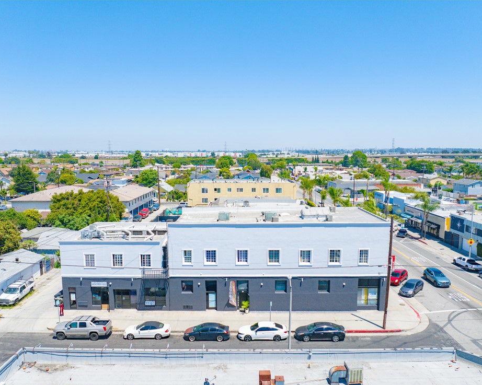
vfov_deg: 54.9
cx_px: 235
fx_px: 371
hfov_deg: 66.0
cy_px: 199
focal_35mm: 26
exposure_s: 1/2000
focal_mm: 12.29
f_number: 2.8
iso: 110
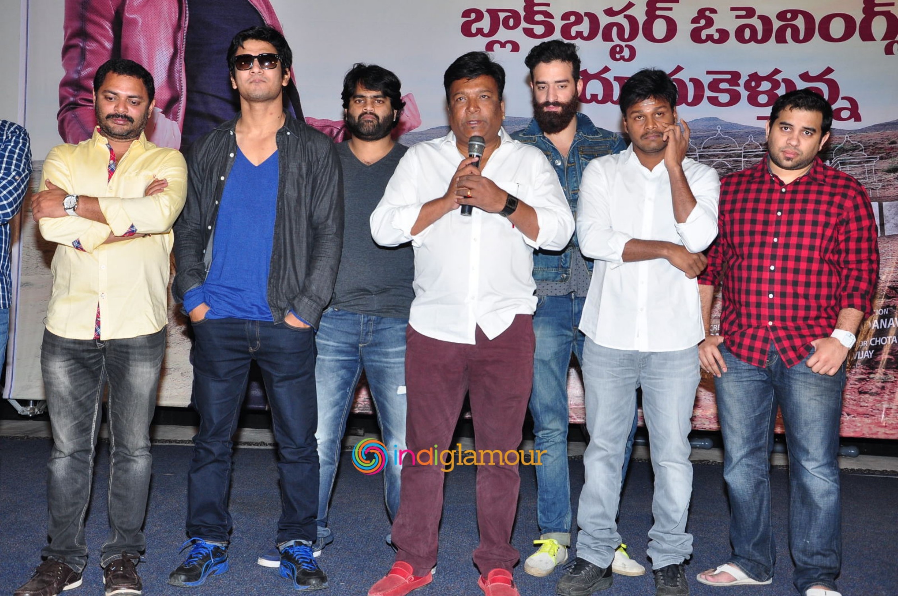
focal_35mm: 45
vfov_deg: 29.8
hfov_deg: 43.6
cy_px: 298
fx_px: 1121
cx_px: 449
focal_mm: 30
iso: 500
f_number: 6.3
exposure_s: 1/125
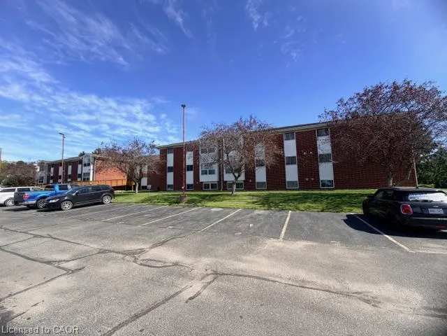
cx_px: 224
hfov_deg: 102.1
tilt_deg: +5.4
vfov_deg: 85.7
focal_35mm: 14
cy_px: 168
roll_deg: +1.6
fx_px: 181
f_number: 2.2
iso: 32
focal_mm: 2.22
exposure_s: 1/770
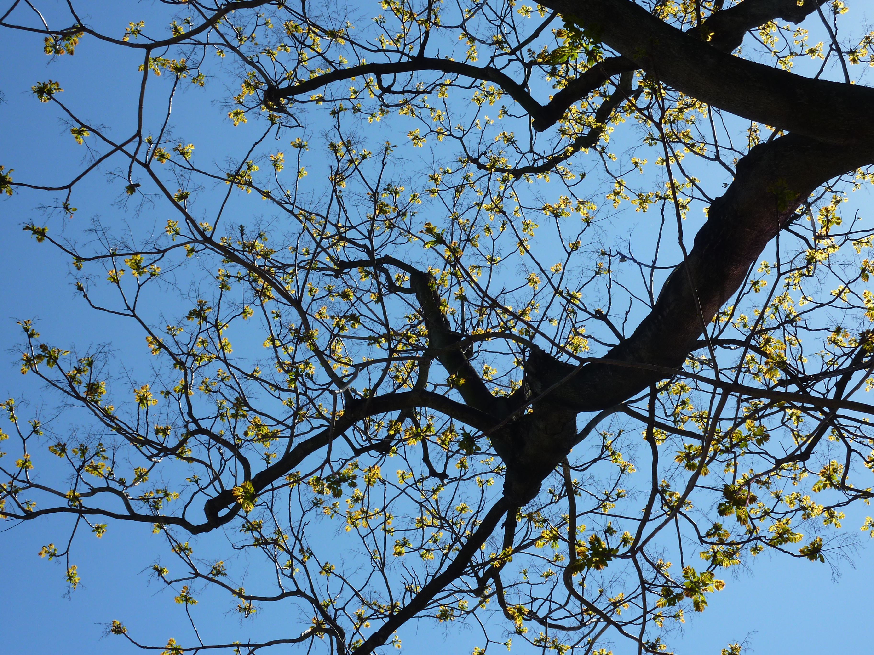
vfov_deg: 23.3
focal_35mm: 63
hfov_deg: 30.7
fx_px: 1591
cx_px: 437
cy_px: 328
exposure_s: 1/500
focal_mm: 10.3
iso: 80
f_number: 5.6
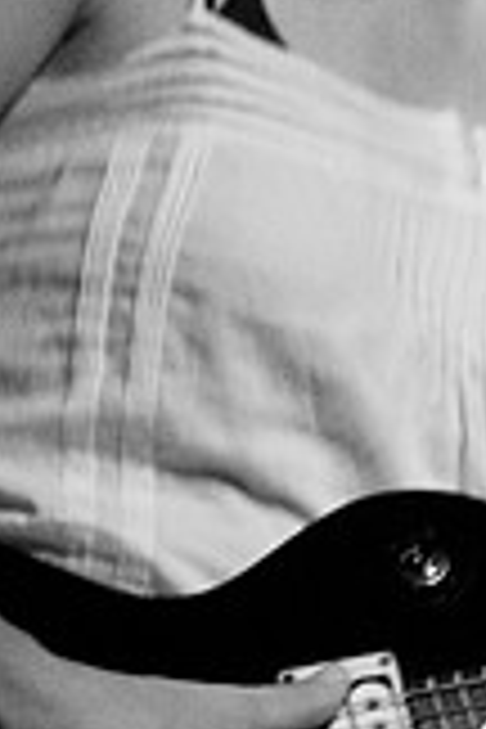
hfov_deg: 5.7
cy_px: 225
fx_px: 4880
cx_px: 668
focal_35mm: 241
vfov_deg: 8.5
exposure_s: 1/30
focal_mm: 58
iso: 800
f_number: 2.8
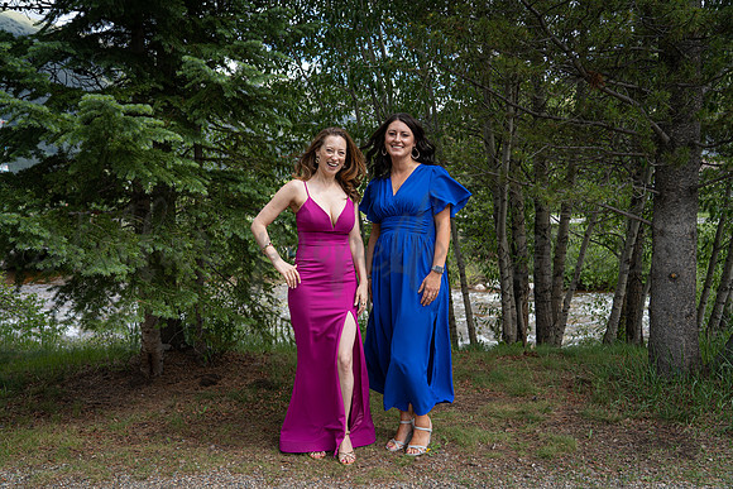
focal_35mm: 31
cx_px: 366
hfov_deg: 60.3
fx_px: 631
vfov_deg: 42.3
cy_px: 244
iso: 250
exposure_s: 1/640
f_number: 4
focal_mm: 31
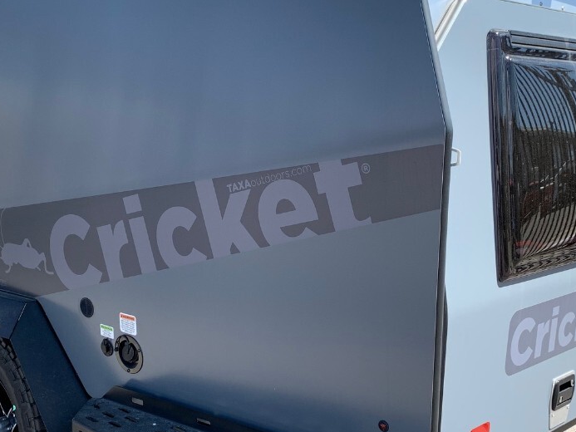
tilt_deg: -6.6
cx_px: 313
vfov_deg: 30.3
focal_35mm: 48
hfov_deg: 39.6
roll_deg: -1.1
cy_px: 212
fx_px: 799
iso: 25
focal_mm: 4.25
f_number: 1.8
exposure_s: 1/765
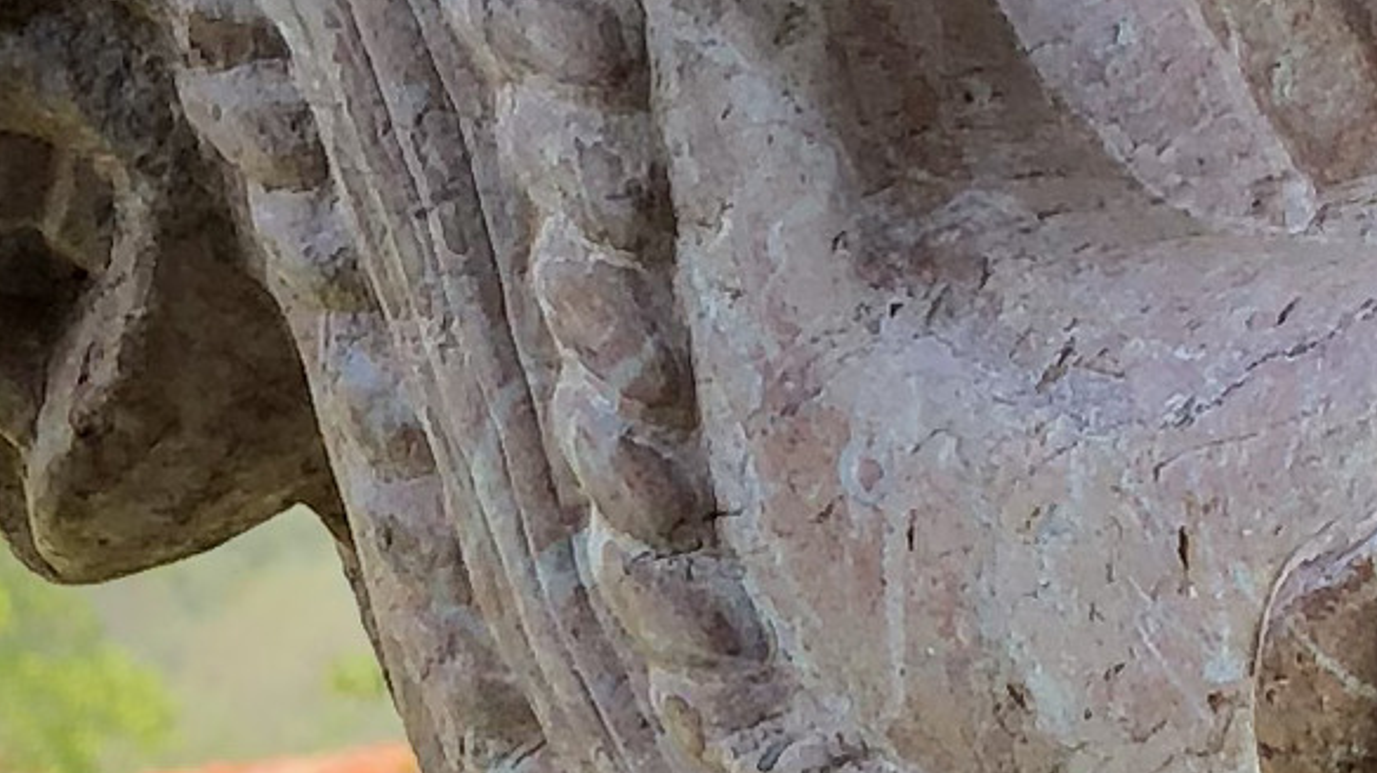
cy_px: -636
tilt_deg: +15.2
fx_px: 7628
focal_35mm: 209
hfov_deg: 10.1
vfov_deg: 5.7
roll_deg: +0.6
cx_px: 1926
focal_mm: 4
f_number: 1.8
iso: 20
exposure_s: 1/378
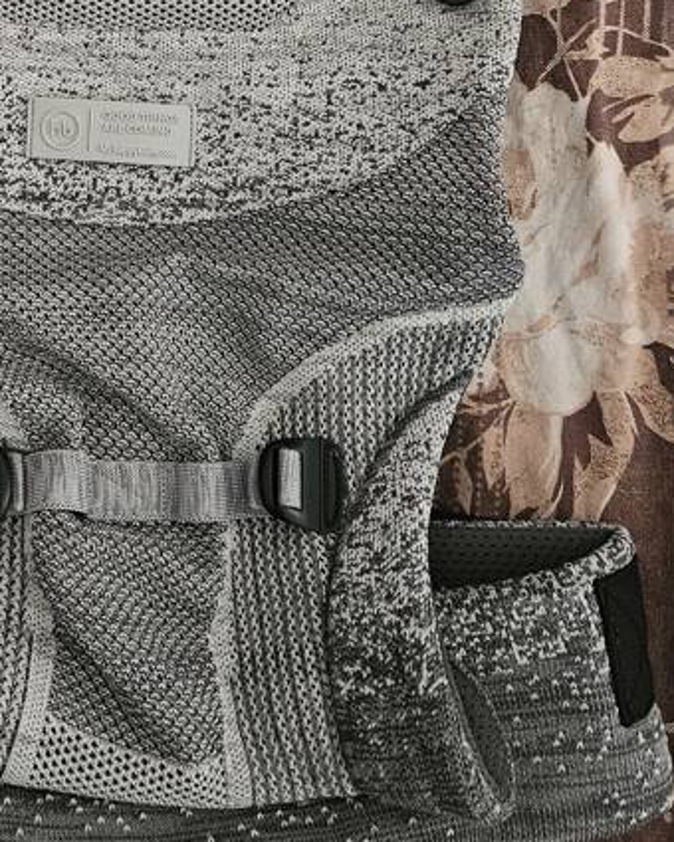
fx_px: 1421
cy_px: -50
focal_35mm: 57
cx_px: -22
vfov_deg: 30.1
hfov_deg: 25.2
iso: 640
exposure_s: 1/33.3
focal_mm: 5.4
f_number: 1.8
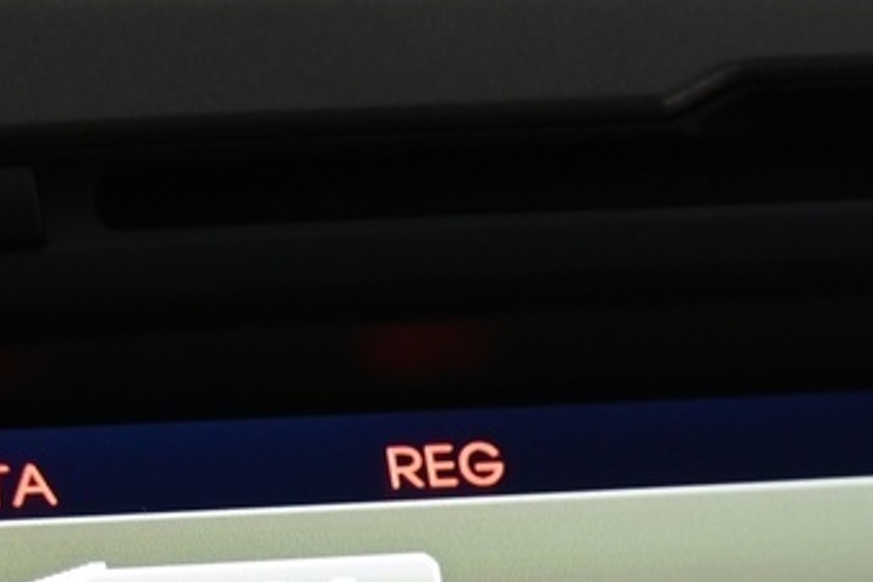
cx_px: 948
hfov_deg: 8.2
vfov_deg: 5.4
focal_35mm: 249
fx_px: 6038
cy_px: 1239
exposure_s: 1/50
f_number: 4
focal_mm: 52
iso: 1000
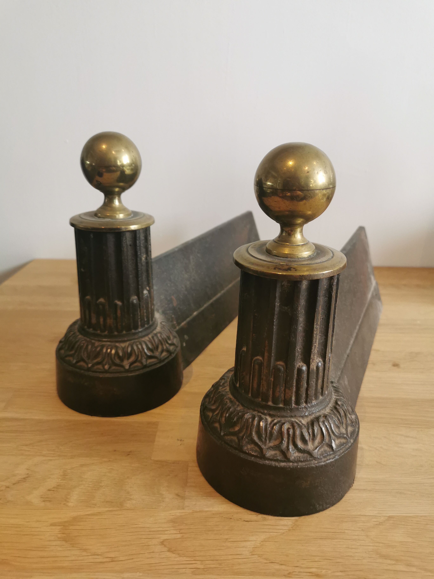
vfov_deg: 65.3
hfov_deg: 51.4
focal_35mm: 27
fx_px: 451
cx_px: 217
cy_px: 290
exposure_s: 1/50
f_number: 1.8
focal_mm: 5.58
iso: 200
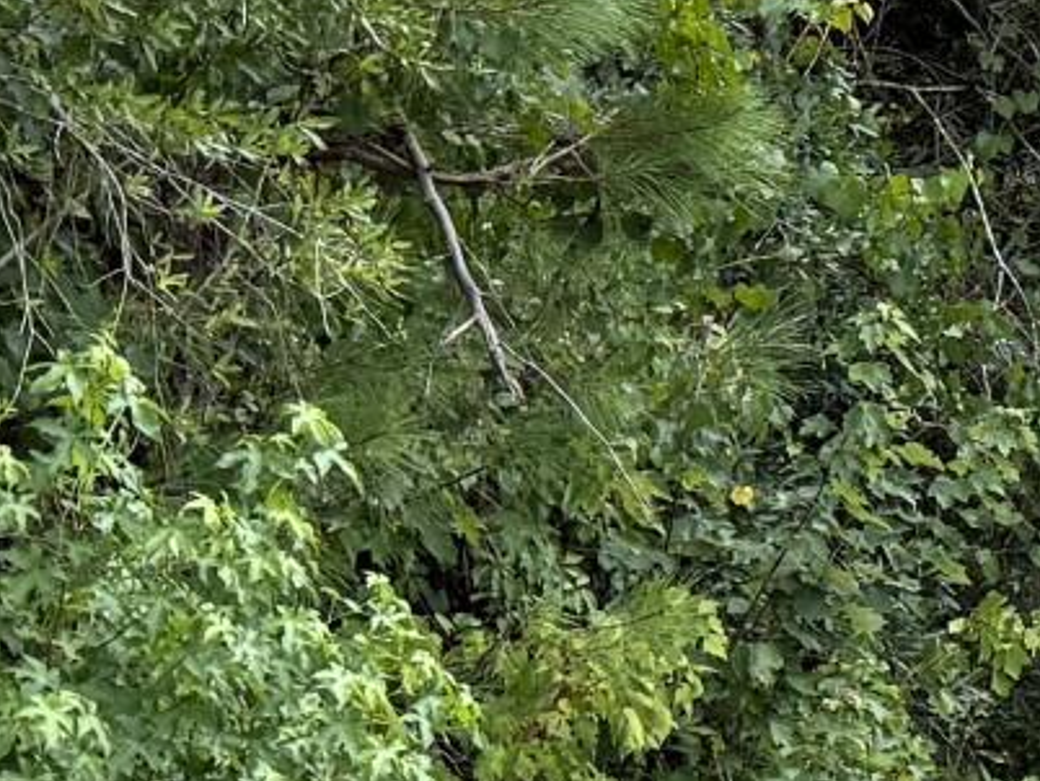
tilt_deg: +3.8
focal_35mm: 179
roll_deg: -0.1
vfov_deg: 8.3
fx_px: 5381
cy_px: 230
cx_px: 2587
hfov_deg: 9.6
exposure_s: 1/1192
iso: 100
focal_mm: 6.76
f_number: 1.78
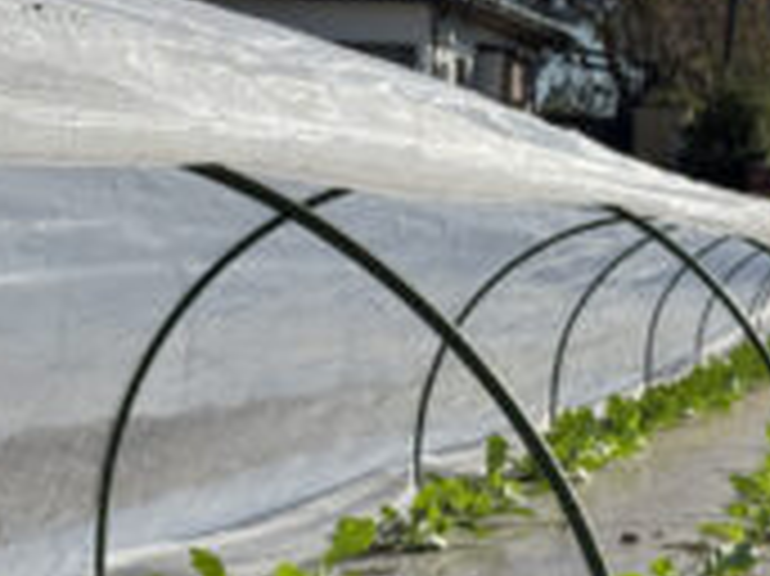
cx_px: 538
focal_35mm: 120
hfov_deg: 16.4
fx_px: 2667
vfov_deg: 12.3
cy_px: 472
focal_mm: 6.8
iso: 64
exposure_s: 1/5848
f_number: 1.8
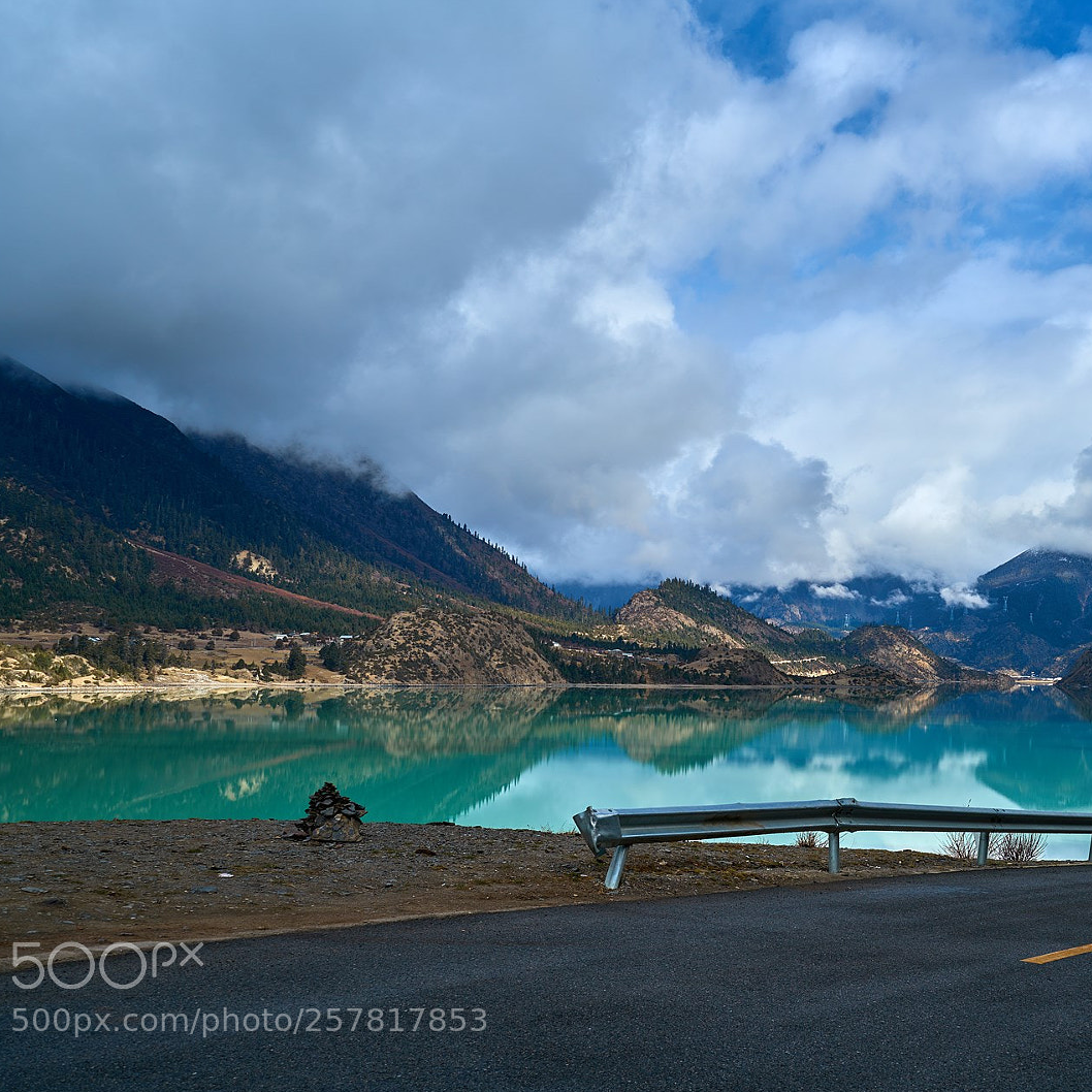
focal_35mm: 45
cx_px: 773
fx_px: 1606
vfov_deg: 37.6
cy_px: 550
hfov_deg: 36.9
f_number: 8
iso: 50
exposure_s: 1/200
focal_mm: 35
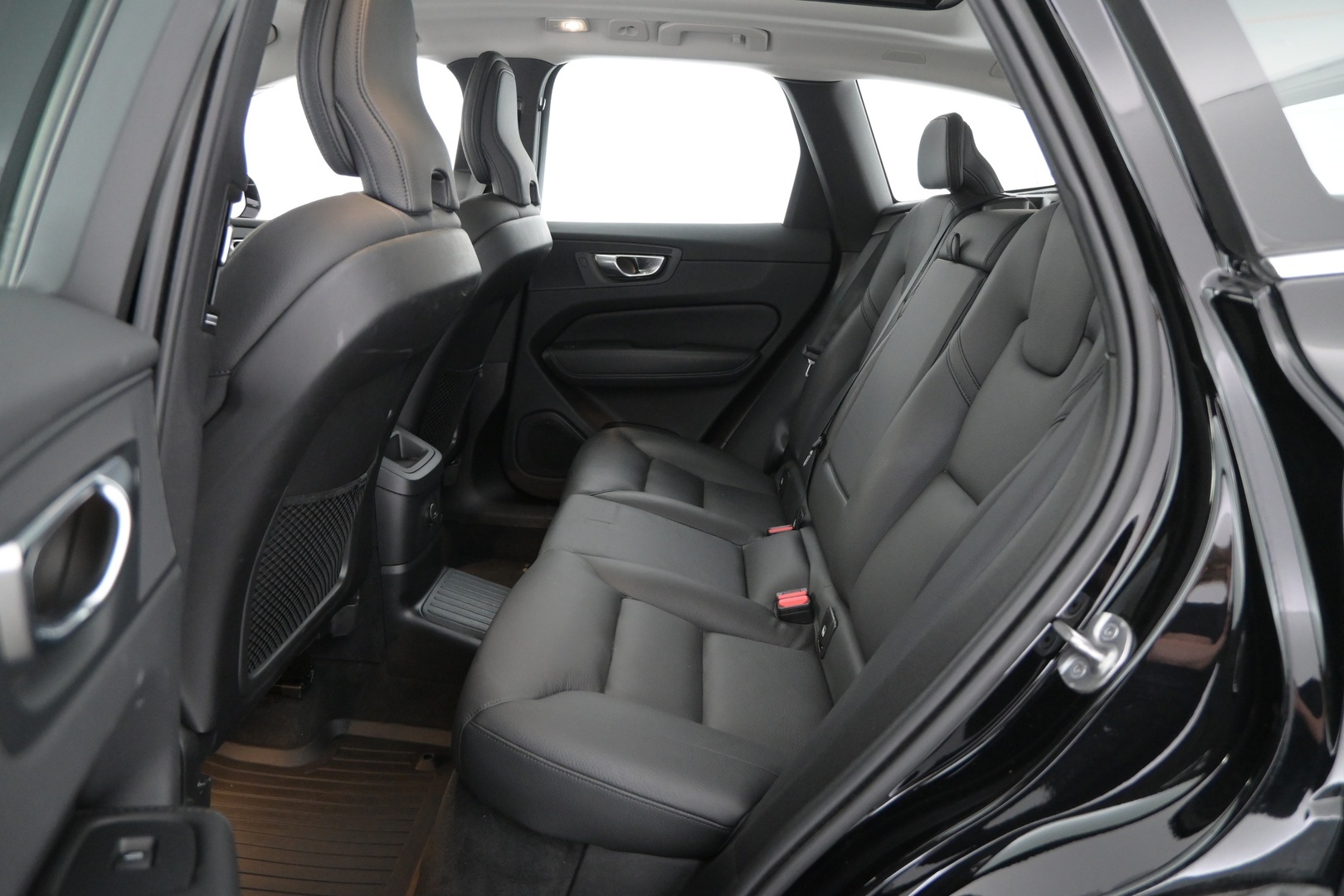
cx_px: 672
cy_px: 448
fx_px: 896
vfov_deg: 53.1
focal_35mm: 24
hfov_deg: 73.7
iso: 2800
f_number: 3.5
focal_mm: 16
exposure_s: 1/25
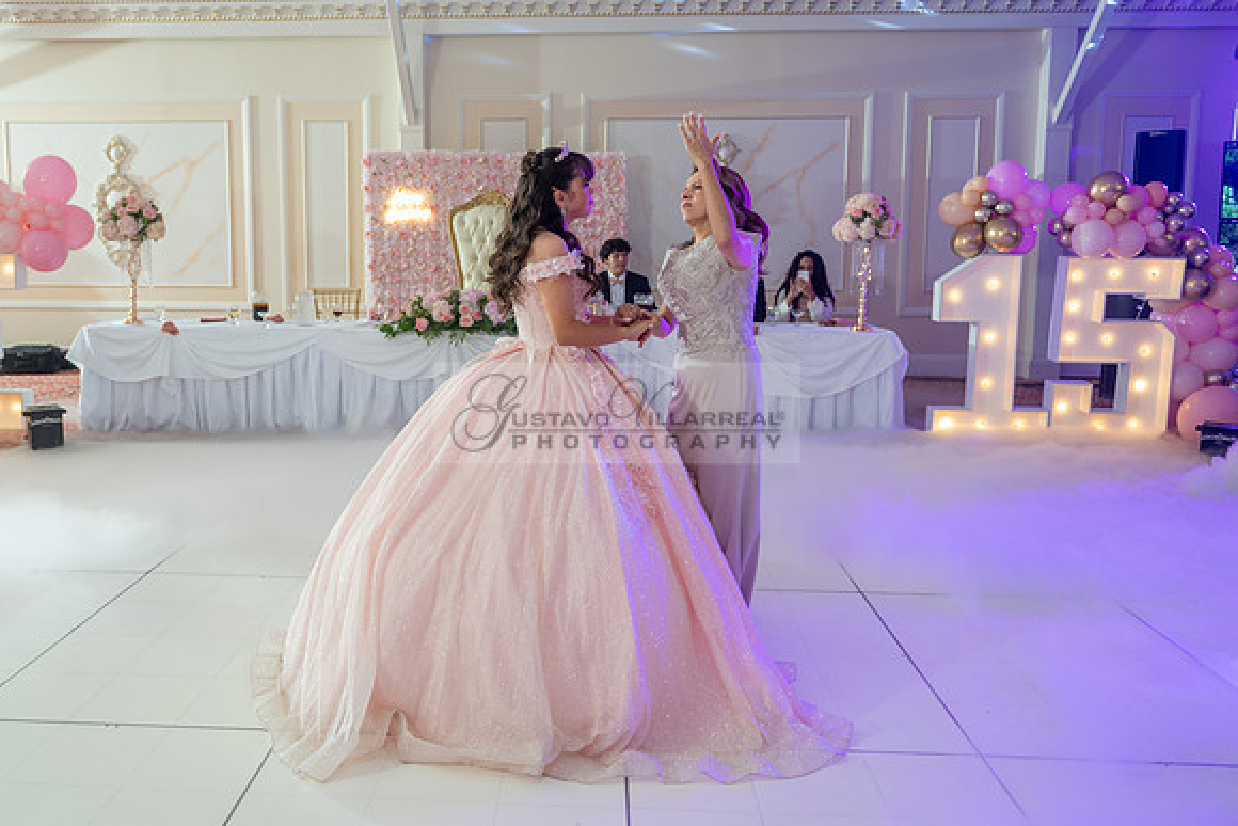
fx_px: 1017
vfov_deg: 44.1
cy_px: 361
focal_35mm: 30
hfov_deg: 62.4
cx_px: 531
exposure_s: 1/100
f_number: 2.8
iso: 400
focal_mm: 24
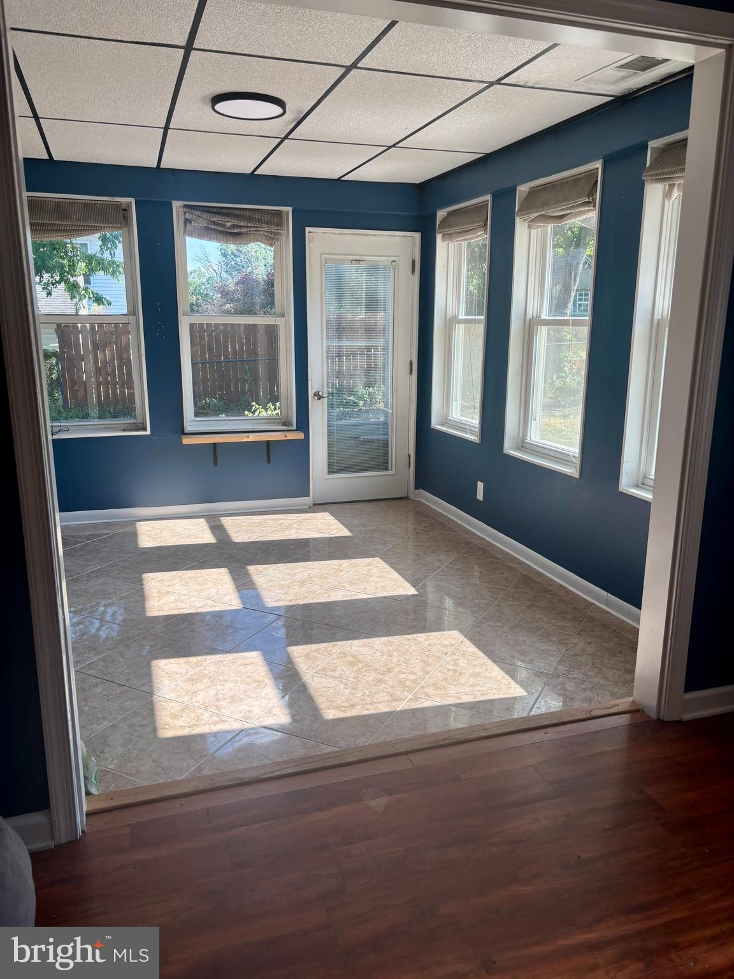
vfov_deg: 67.3
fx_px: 735
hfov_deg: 53.1
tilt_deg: -13.6
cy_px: 490
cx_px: 367
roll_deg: -1.1
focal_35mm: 26
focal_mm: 5.96
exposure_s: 1/311
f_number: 1.6
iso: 50
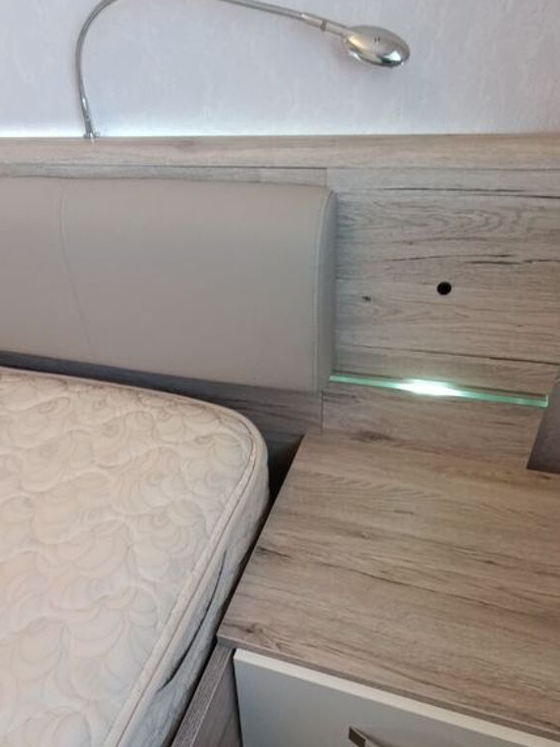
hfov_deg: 49.5
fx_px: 604
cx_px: 234
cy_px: 476
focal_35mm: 28
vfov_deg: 62.4
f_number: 2.2
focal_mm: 1.65
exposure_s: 1/50
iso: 160
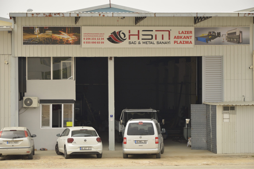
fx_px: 793
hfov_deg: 18.2
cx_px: 127
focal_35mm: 112
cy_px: 84
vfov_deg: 12.2
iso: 200
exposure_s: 1/640
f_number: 5.6
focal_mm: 75
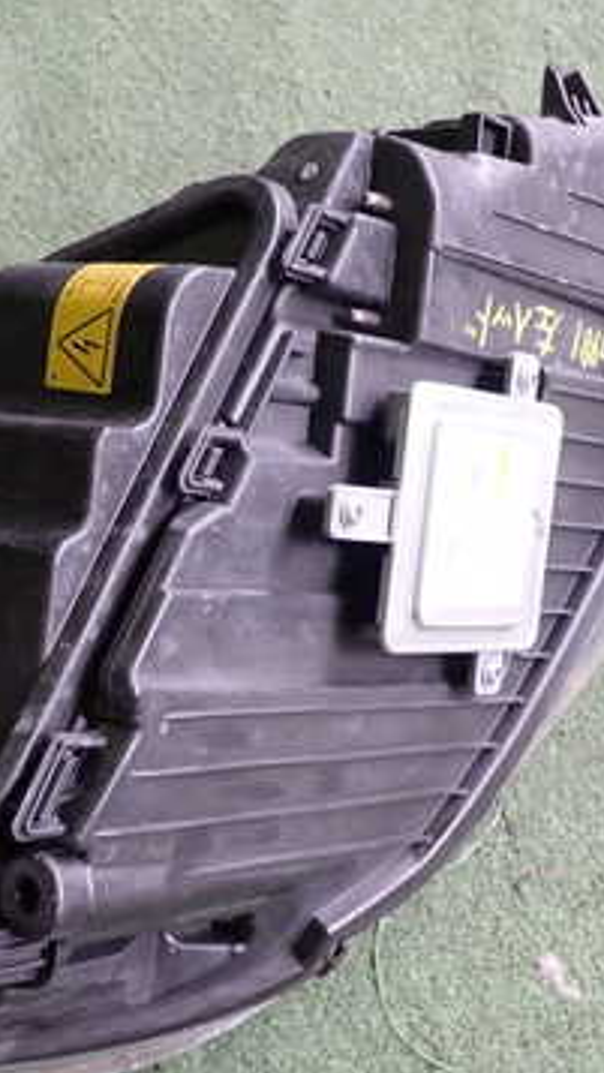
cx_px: 219
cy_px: 550
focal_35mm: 55
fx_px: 1565
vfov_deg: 37.8
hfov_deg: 21.8
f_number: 2.3
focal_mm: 5.4
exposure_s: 1/60
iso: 200
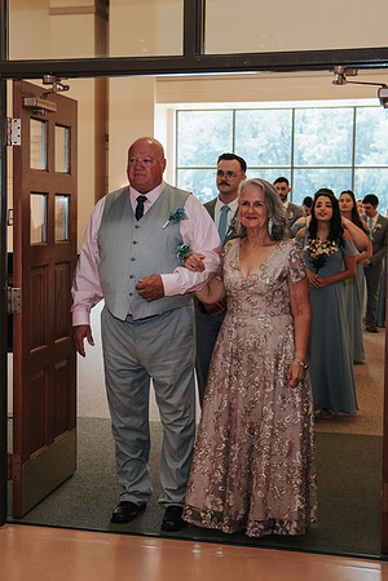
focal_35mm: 59
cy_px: 278
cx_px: 148
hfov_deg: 22.8
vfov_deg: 33.7
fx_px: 961
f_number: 4
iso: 800
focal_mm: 38
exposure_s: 1/200
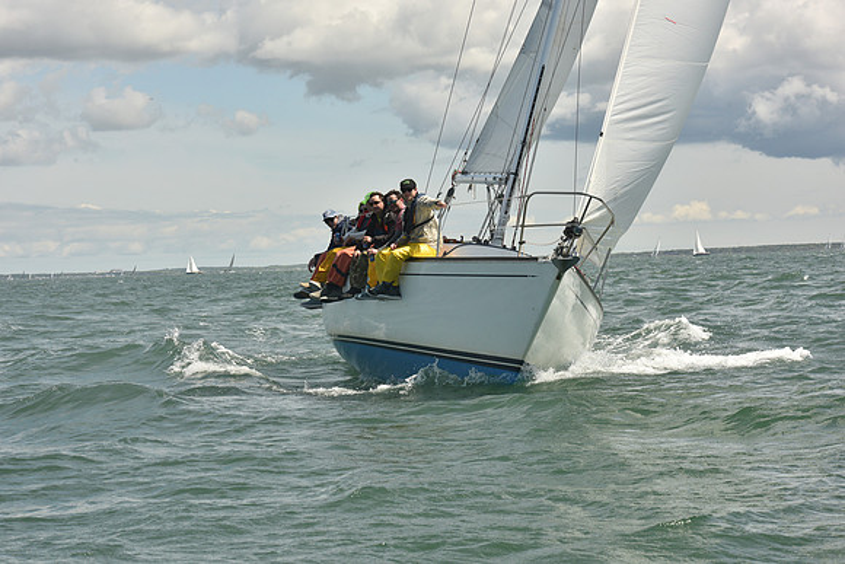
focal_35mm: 100
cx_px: 422
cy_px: 282
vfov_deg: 13.7
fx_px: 2348
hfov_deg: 20.4
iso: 320
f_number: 11
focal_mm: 100
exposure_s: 1/800
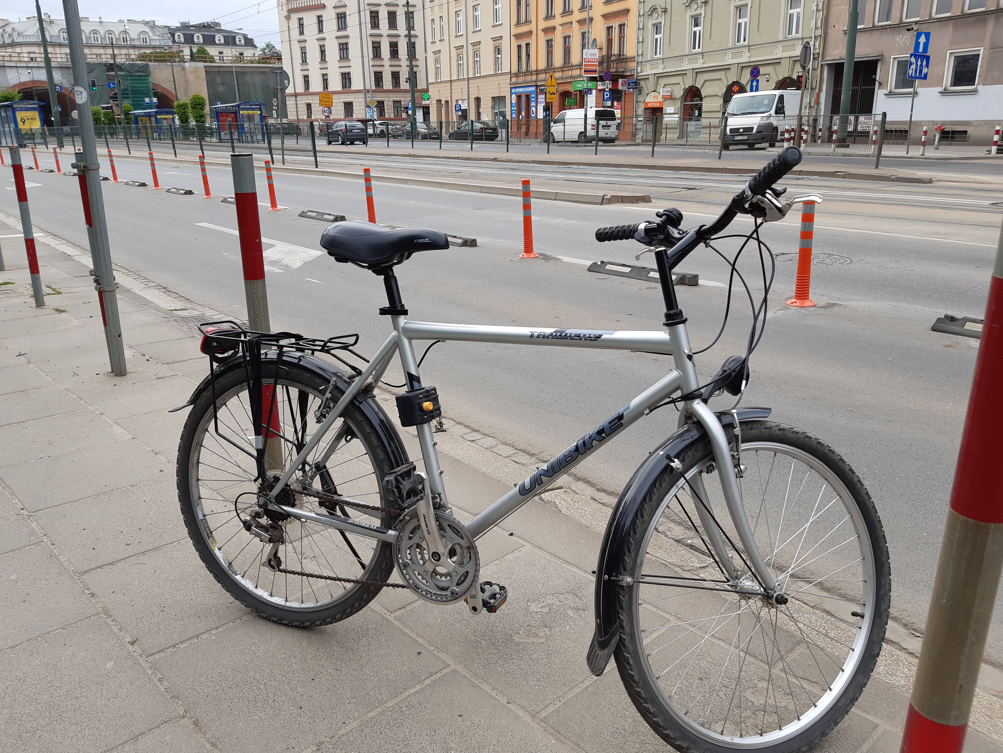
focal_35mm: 26
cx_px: 502
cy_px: 376
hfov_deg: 67.3
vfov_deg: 53.1
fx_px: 753
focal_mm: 3.92
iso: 40
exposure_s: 1/645
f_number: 1.7
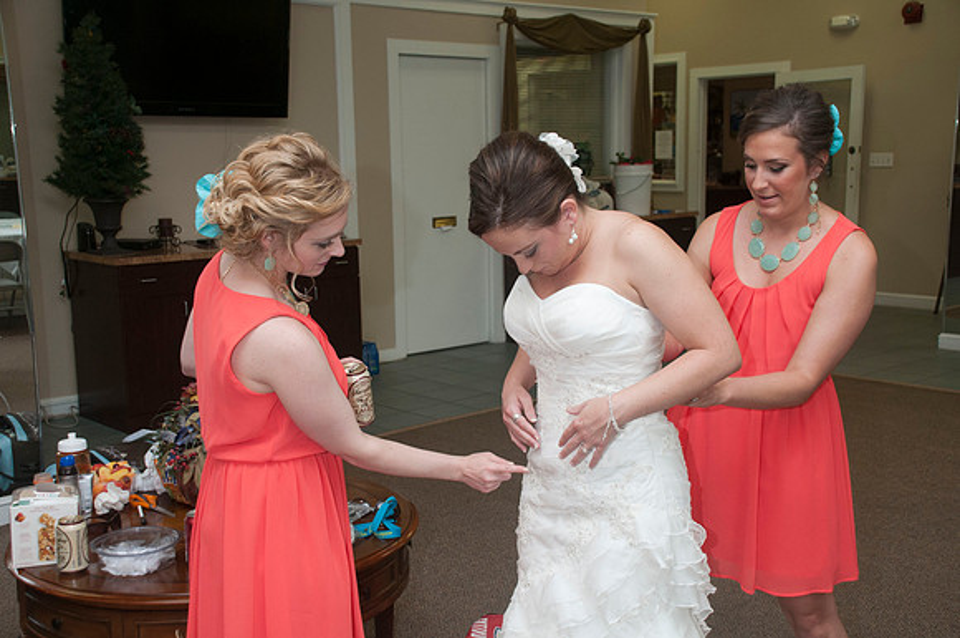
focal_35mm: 42
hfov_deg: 46.5
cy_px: 319
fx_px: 1118
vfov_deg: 31.8
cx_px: 480
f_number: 5.6
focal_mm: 28
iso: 400
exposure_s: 1/60
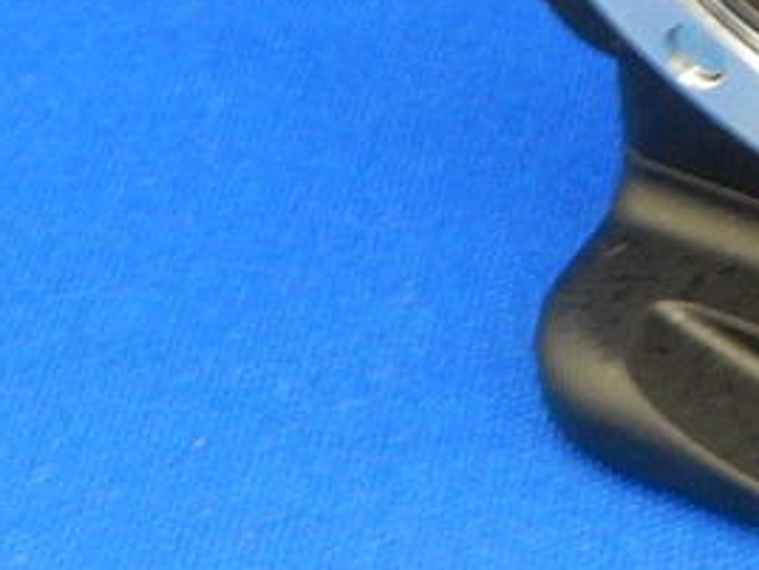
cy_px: -238
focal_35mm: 161
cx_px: 1011
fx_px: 3530
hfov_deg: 11.9
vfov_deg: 9.0
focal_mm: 6.4
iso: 400
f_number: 4
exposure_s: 1/10
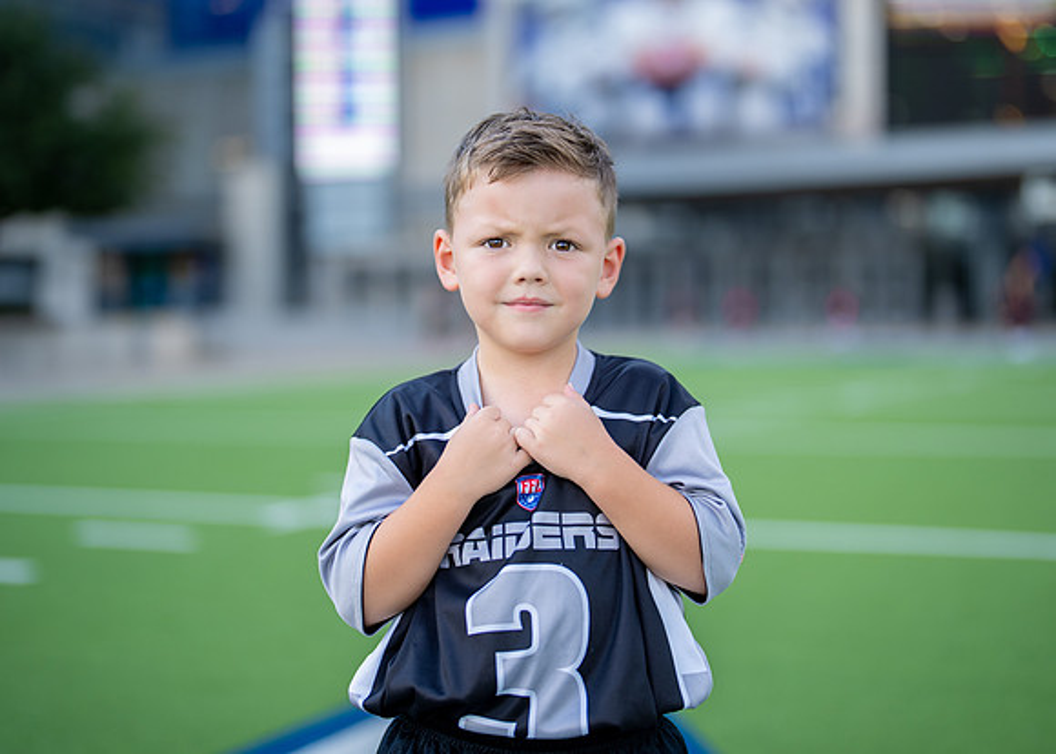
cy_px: 359
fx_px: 1658
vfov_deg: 25.6
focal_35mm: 55
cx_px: 544
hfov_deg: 35.3
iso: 100
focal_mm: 50
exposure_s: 1/1600
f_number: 1.2
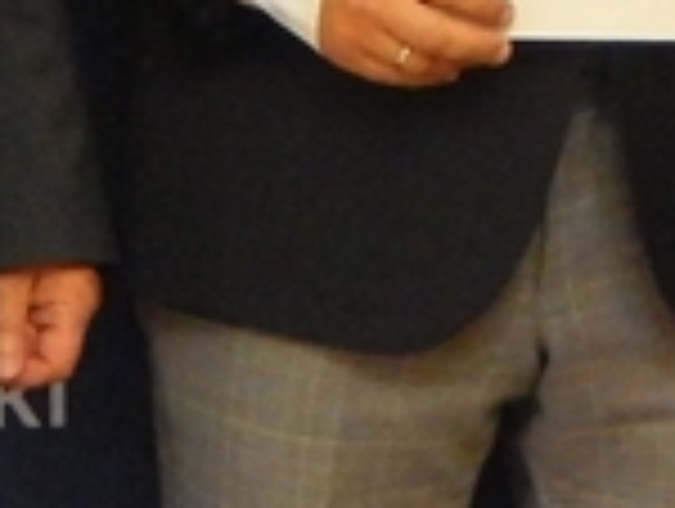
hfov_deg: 3.9
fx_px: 9883
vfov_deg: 2.9
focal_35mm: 506
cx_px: 994
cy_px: -459
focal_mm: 13.5
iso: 800
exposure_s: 1/40
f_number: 4.2
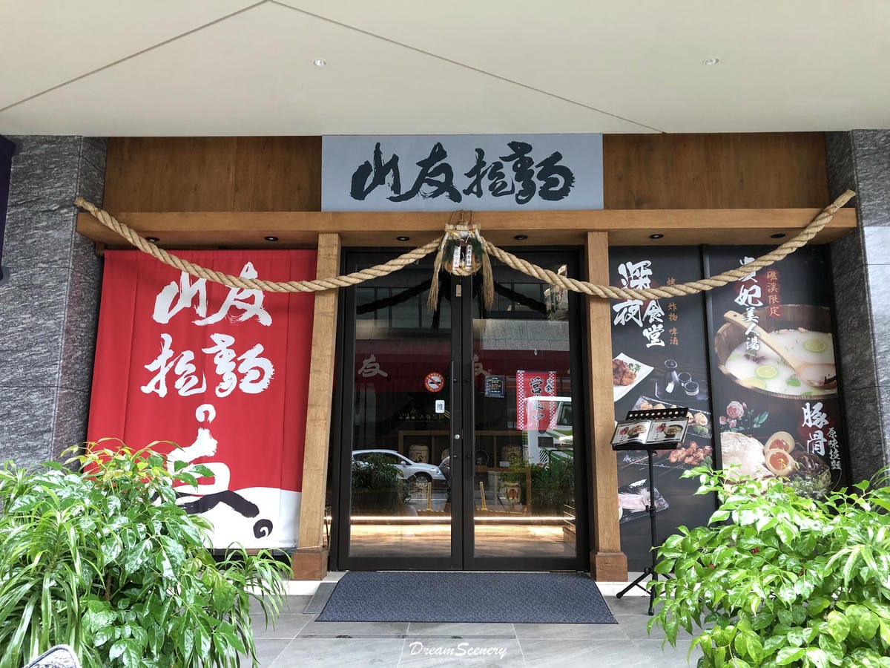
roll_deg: -0.3
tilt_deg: +9.0
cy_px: 334
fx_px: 720
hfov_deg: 63.4
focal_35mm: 28
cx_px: 445
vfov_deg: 49.7
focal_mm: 3.99
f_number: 1.8
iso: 40
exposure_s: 1/27
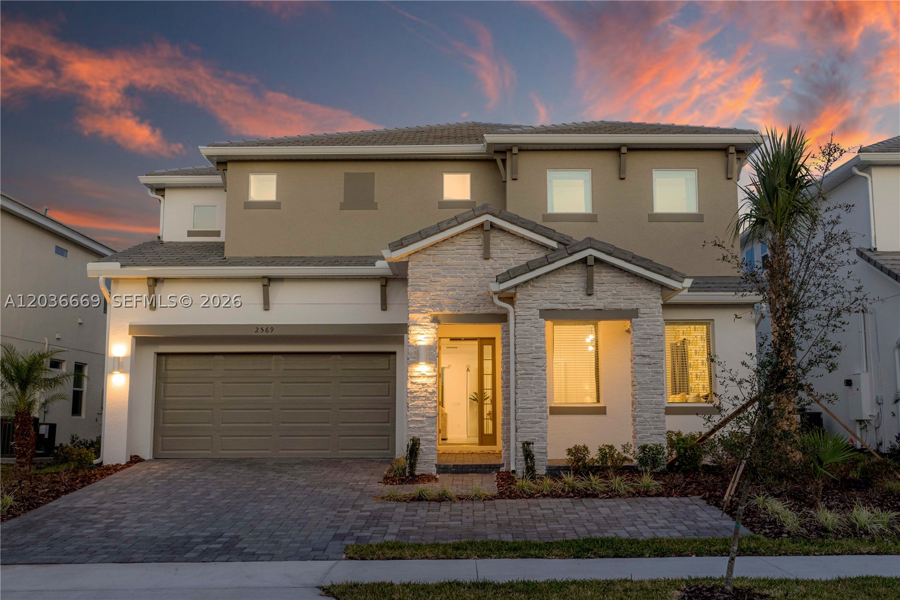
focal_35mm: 36
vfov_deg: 36.9
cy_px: 300
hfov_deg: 53.1
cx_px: 450
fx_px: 900
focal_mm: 36
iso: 800
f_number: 18
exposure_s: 1/3
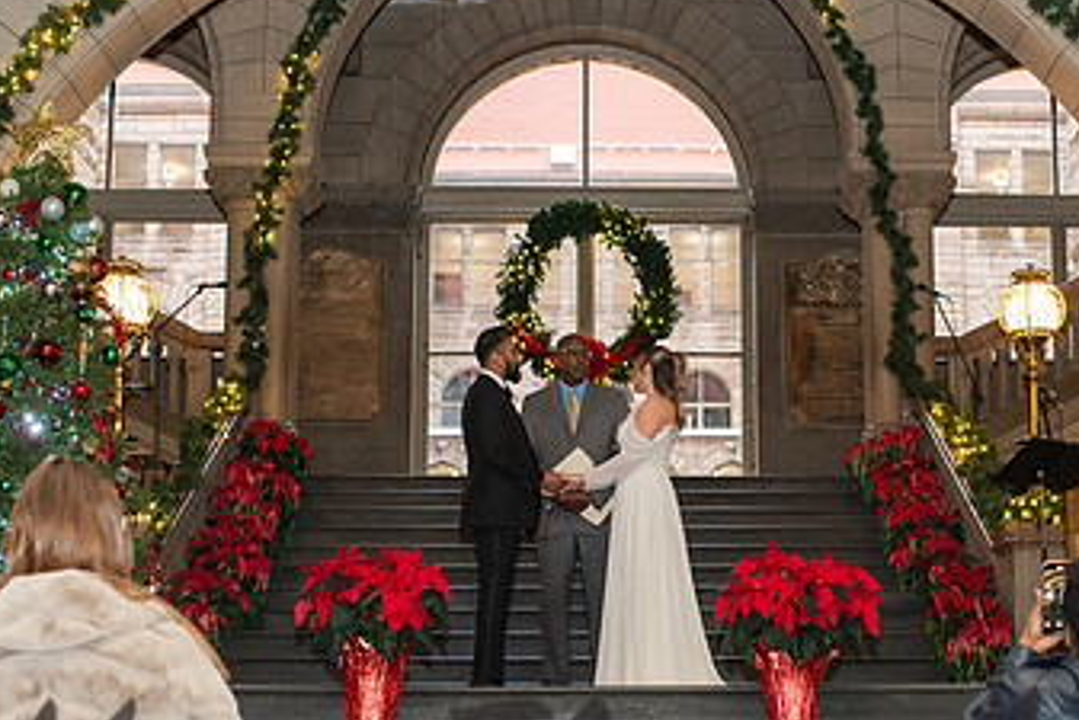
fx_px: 2039
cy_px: 507
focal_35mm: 68
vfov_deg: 19.9
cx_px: 669
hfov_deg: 29.5
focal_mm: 35
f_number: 3.5
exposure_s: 1/200
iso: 1000
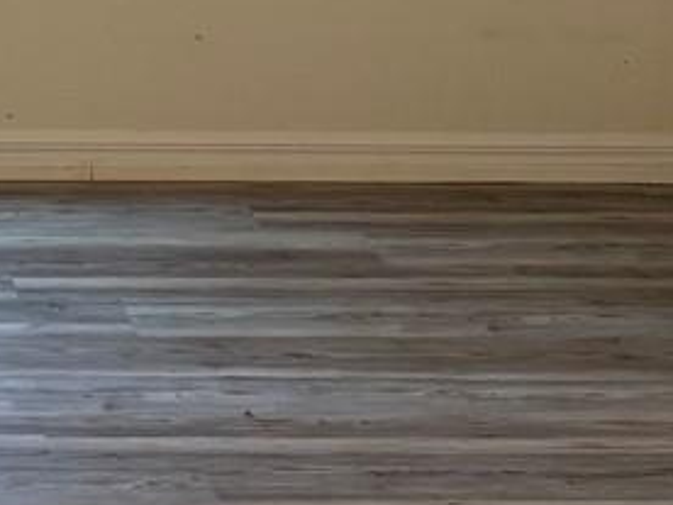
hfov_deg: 13.6
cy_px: -464
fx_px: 2702
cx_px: -254
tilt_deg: -4.6
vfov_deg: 10.0
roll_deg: -0.3
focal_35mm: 139
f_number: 1.78
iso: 200
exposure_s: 1/60
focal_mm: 6.76
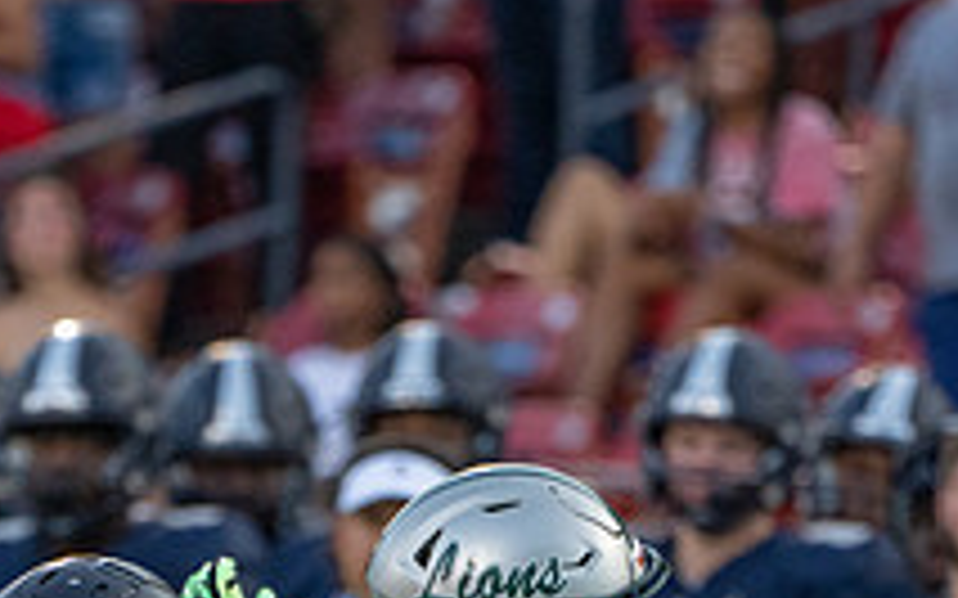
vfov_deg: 0.9
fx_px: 38657
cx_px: 369
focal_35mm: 1481
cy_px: 1033
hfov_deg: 1.4
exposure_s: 1/1250
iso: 2000
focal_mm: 400
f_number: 5.6
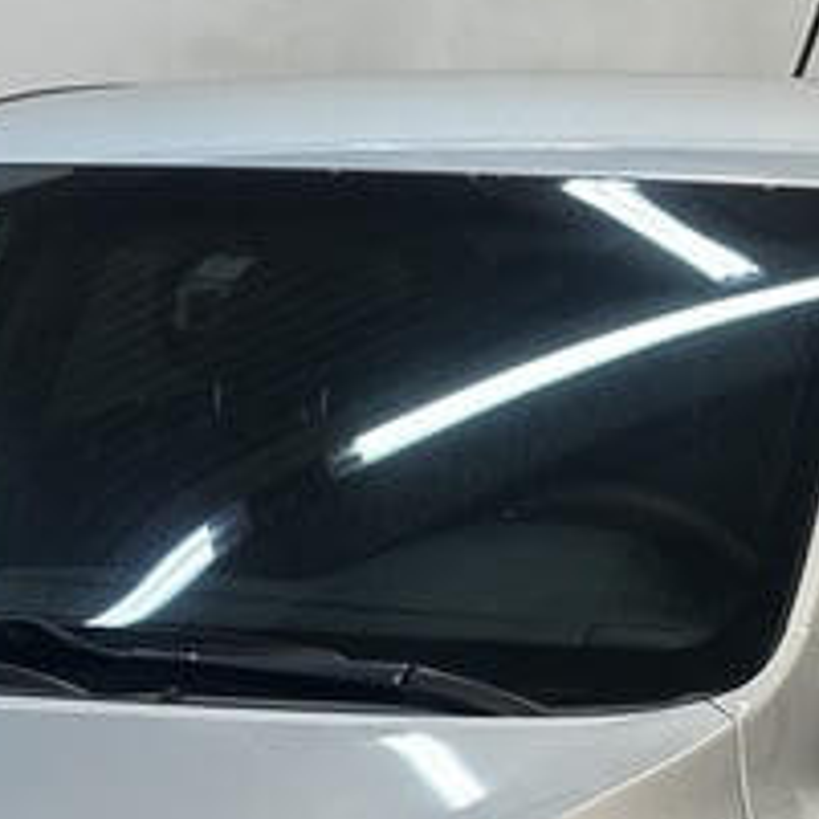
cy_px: 1021
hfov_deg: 9.2
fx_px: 5086
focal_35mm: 190
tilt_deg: -11.3
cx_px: 244
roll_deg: -0.9
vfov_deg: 9.1
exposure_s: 1/50
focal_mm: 6.86
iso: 50
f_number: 1.78
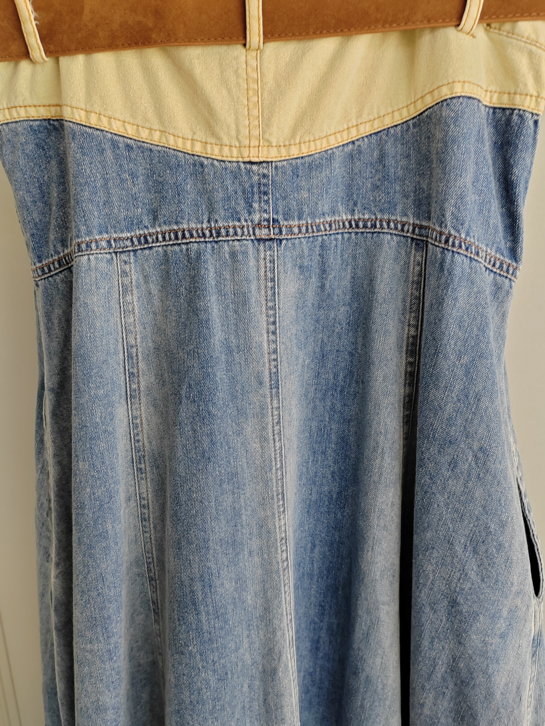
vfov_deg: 65.3
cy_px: 363
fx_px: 567
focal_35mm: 27
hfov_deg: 51.4
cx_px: 272
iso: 100
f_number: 1.9
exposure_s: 1/100
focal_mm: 5.52
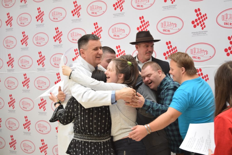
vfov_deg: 21.6
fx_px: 406
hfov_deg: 31.9
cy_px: 78
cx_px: 116
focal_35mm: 63
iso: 250
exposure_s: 1/125
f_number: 5
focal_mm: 42
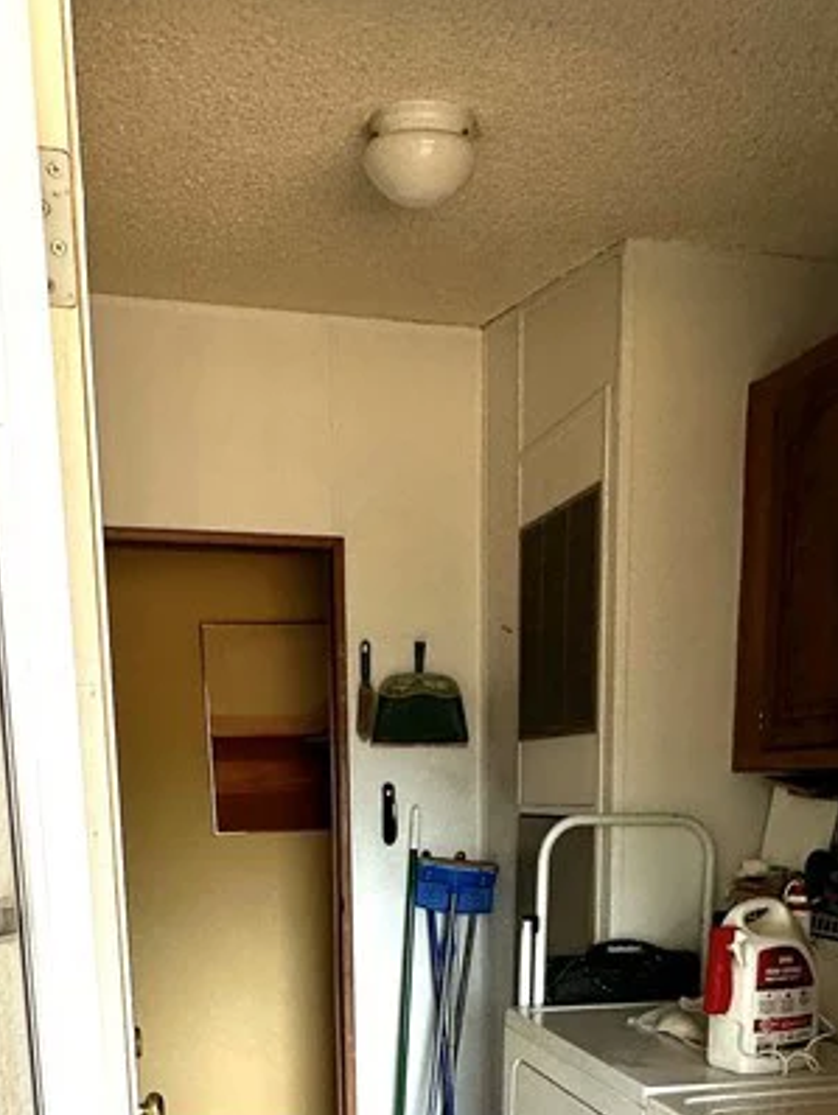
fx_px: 1161
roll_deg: -1.3
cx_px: 390
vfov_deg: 46.3
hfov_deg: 39.7
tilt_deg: -10.6
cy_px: 1006
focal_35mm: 36
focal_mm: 2.22
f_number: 2.2
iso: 40
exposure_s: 1/109
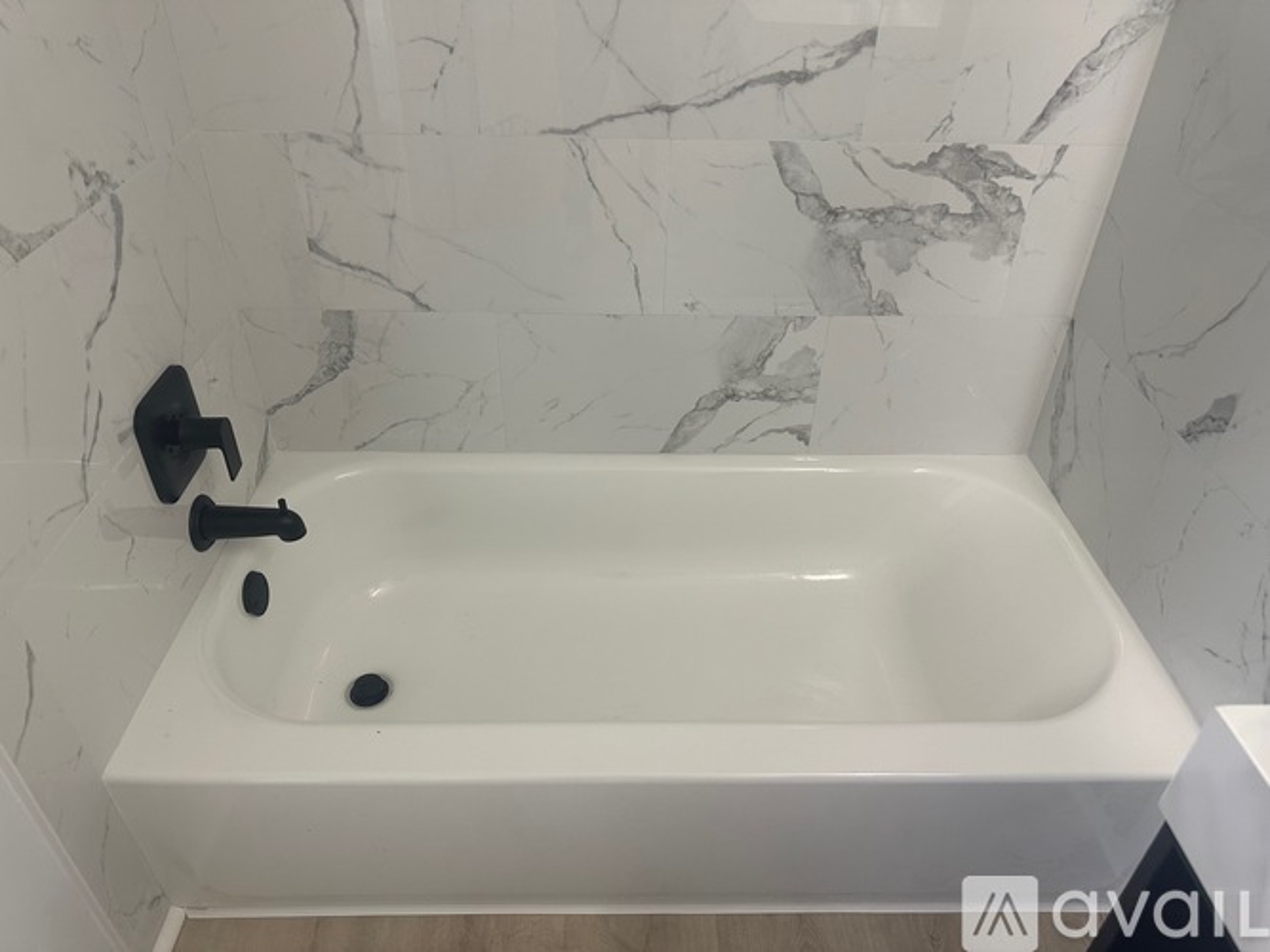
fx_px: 880
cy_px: 476
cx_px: 635
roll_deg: -1.4
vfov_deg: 56.8
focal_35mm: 24
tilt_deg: -34.9
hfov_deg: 71.6
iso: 200
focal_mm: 6.86
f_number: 1.78
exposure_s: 1/60
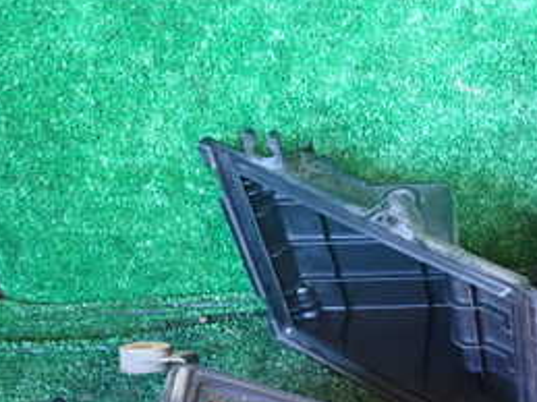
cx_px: 589
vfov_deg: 24.2
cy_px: 392
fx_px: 899
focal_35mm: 58
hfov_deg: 29.9
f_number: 2
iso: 640
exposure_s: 1/30
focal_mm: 4.5
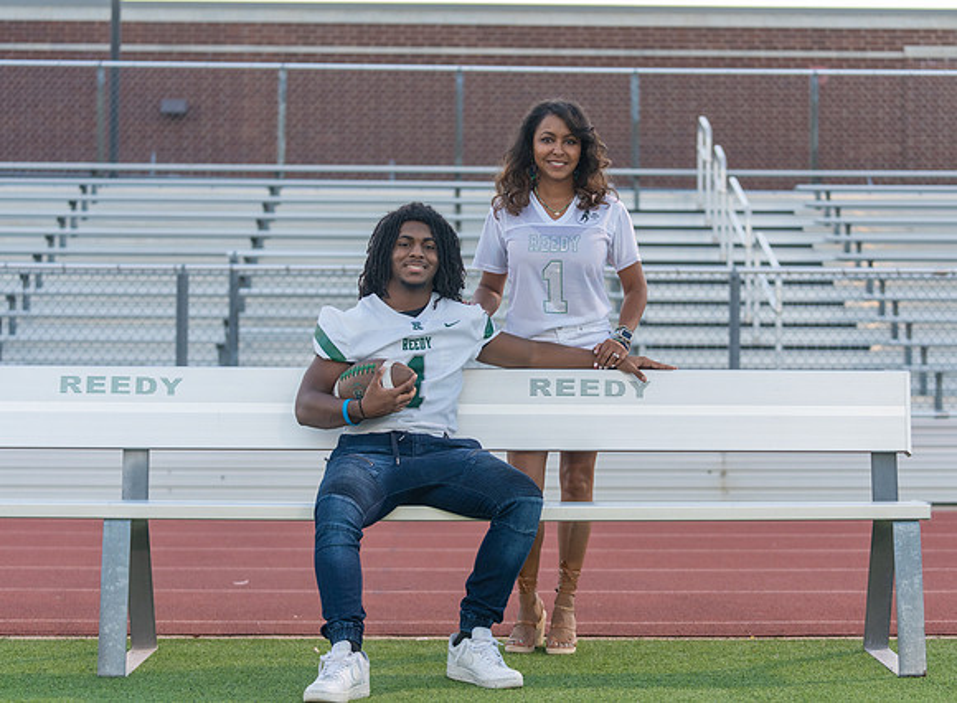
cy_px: 332
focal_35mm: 82
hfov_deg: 24.0
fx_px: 2251
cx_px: 557
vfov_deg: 17.7
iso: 640
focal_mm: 70
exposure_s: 1/400
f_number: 2.8
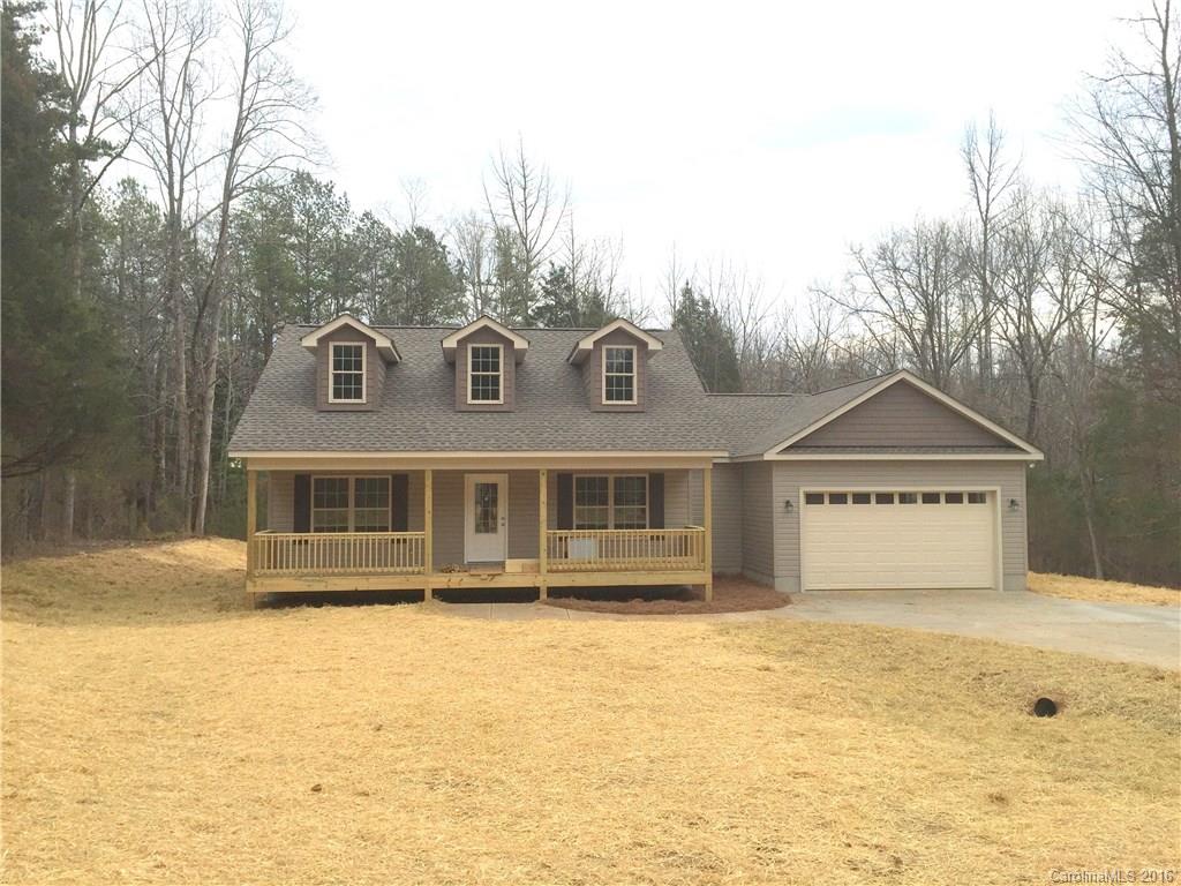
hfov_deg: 61.7
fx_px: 989
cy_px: 443
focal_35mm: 29
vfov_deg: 48.2
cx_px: 590
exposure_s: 1/775
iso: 32
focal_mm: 4.15
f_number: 2.2
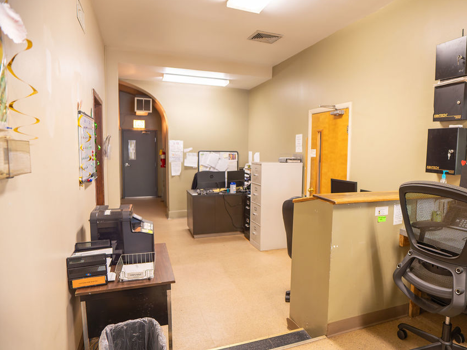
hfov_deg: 73.3
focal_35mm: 23
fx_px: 310
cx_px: 275
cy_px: 177
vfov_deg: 58.9
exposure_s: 1/60
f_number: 2.2
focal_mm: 16
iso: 800
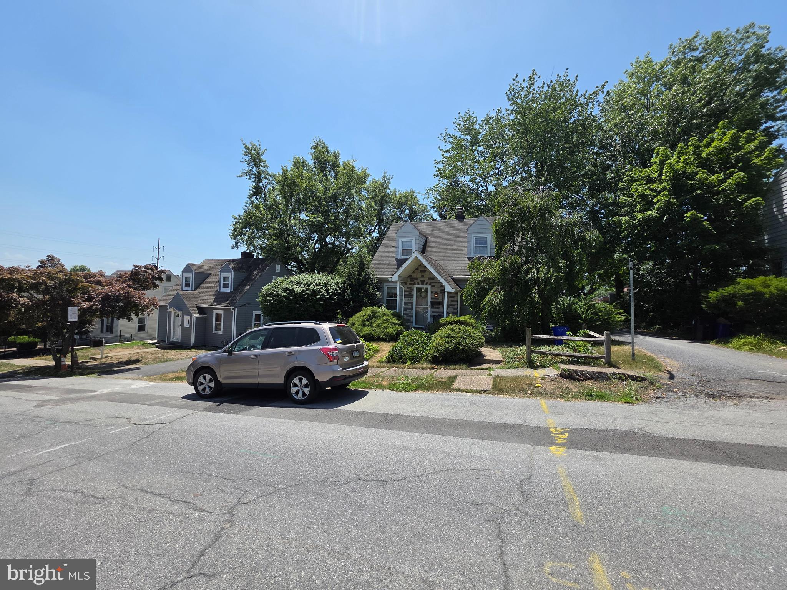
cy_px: 295
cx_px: 394
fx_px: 296
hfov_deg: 106.2
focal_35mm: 13
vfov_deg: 89.9
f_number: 1.9
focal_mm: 2.2
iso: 40
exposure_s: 1/2116
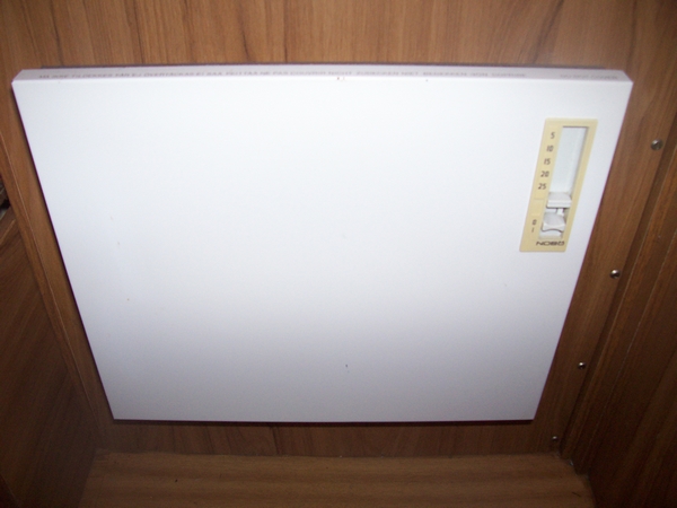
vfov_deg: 41.8
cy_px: 254
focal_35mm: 34
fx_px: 665
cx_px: 338
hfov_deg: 54.0
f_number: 2.7
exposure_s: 1/112
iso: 140
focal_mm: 5.6
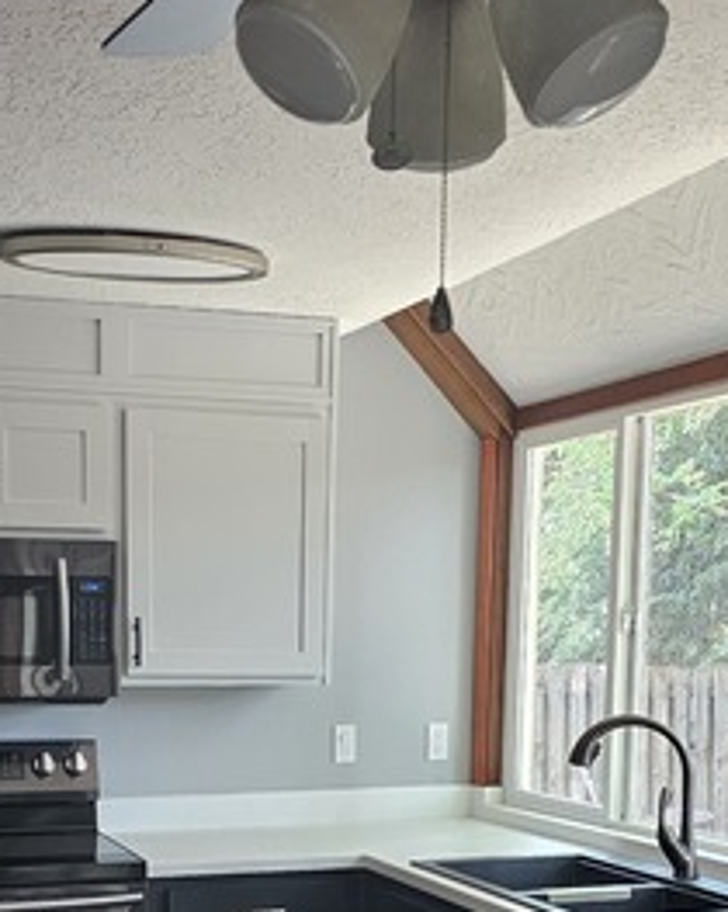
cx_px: 232
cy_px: 782
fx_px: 1537
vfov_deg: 31.8
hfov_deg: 26.5
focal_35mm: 57
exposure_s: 1/120
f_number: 1.7
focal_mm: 6.3
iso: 400
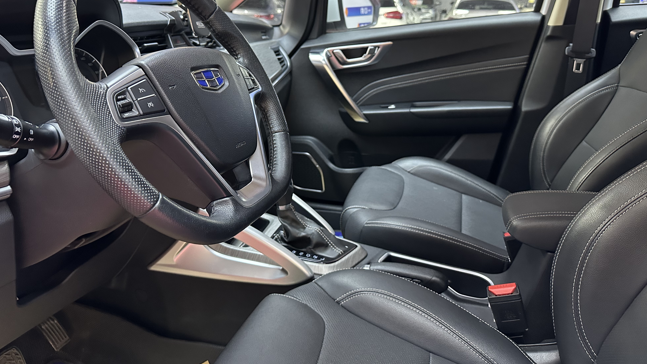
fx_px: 463
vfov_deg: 42.2
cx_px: 323
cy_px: 118
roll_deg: -0.4
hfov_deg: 69.9
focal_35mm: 27
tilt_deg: -13.5
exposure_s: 1/50
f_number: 1.78
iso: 500
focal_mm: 6.86
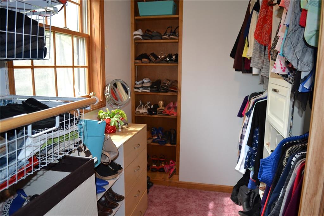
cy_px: 108
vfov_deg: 47.9
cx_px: 162
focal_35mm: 27
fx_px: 243
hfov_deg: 67.4
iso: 400
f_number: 4
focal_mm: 18
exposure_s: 1/60
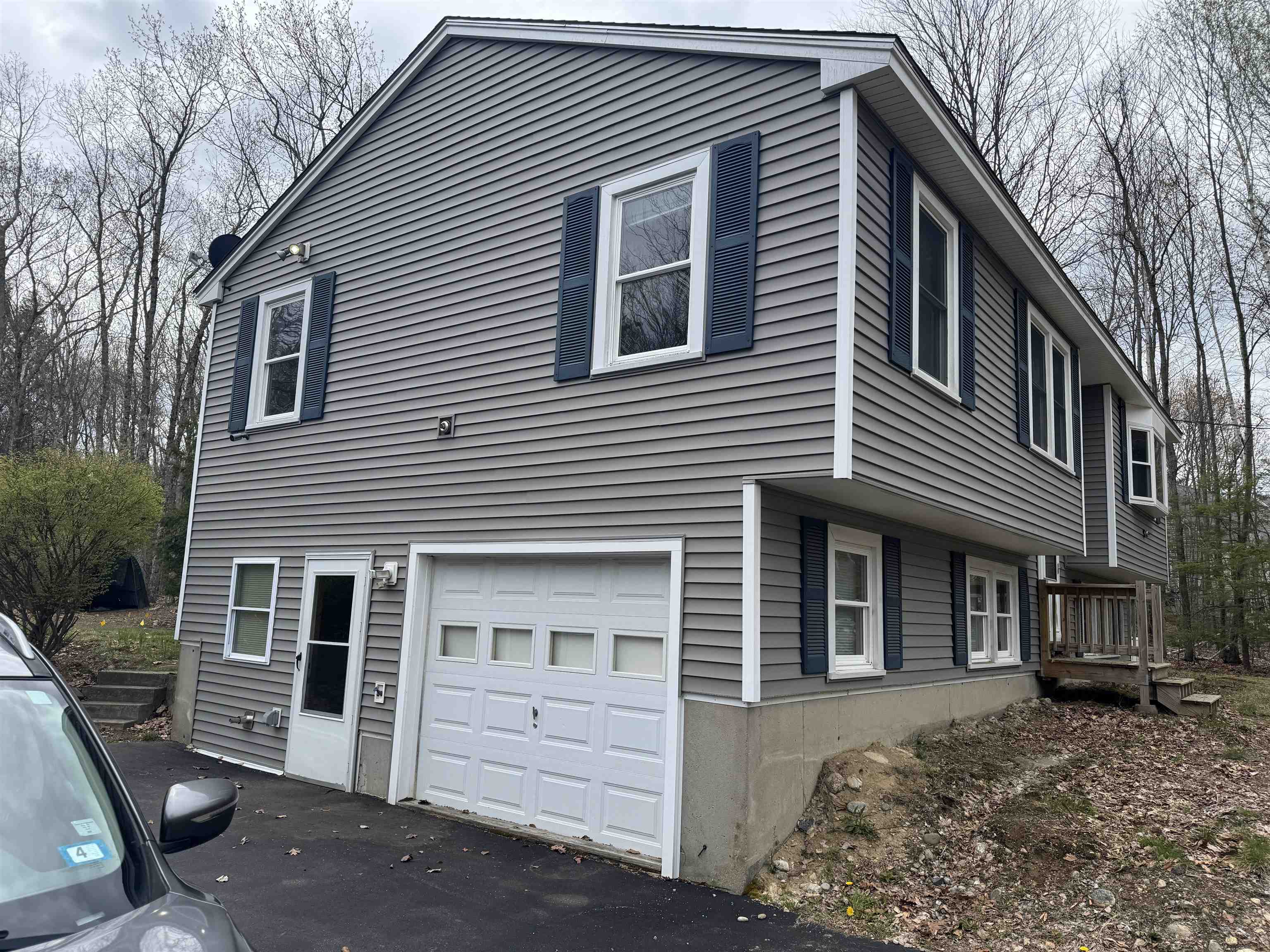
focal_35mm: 24
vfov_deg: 56.8
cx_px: 635
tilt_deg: +7.0
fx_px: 881
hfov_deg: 71.6
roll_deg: -2.4
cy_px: 476
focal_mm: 6.76
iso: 80
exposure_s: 1/2959
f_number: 1.78
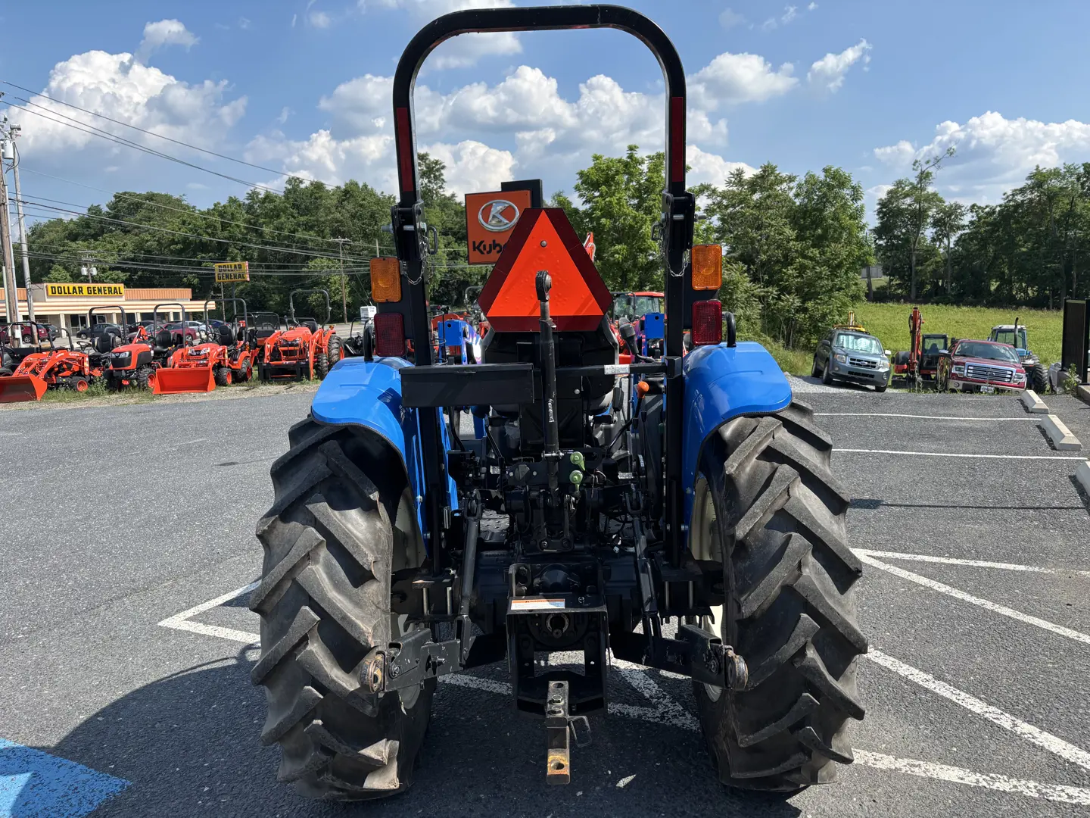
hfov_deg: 67.3
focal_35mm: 26
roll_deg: +2.8
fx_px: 819
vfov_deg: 53.1
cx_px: 545
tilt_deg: -6.5
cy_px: 409
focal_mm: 5.96
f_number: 1.6
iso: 50
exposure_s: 1/1949
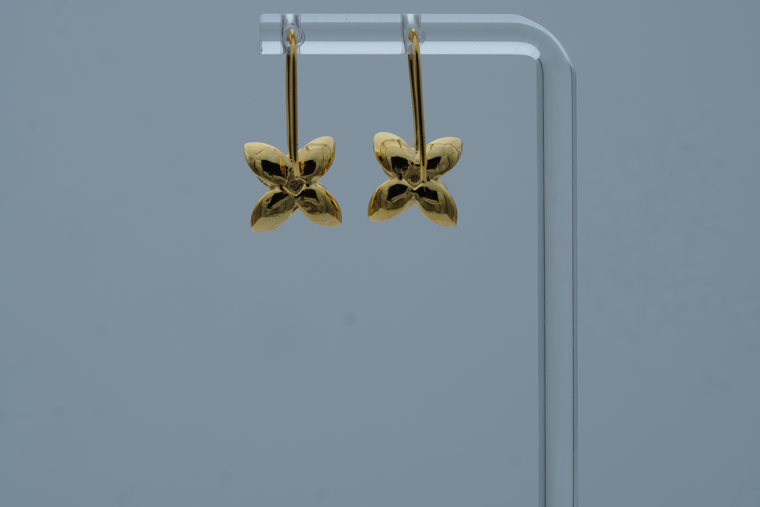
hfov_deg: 15.2
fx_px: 2850
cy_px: 254
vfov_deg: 10.2
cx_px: 380
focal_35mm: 135
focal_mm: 90
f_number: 8
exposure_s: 1/80
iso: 160
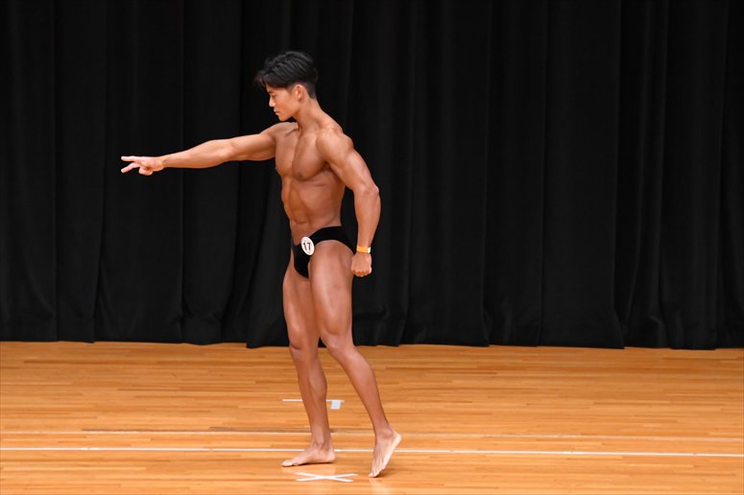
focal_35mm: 270
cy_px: 248
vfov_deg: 5.1
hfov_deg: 7.6
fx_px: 5577
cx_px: 372
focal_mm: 180
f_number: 5.6
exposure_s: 1/400
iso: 4000
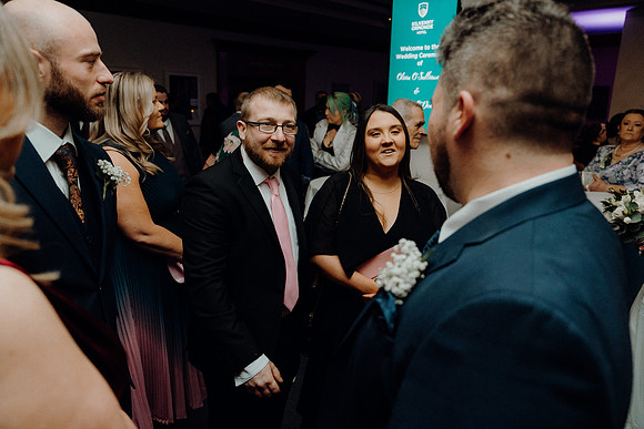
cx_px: 322
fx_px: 483
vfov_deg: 48.0
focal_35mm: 27
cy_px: 214
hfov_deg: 67.4
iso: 2500
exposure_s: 1/160
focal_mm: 27
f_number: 3.5
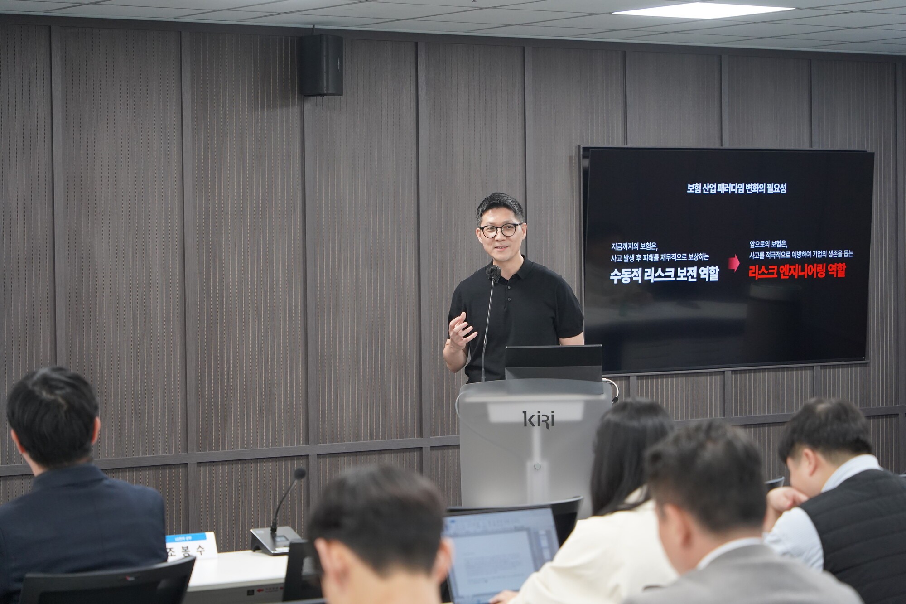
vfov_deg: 14.1
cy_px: 302
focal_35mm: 97
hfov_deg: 21.0
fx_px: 2441
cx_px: 453
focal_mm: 97
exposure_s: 1/160
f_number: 4.5
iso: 2500
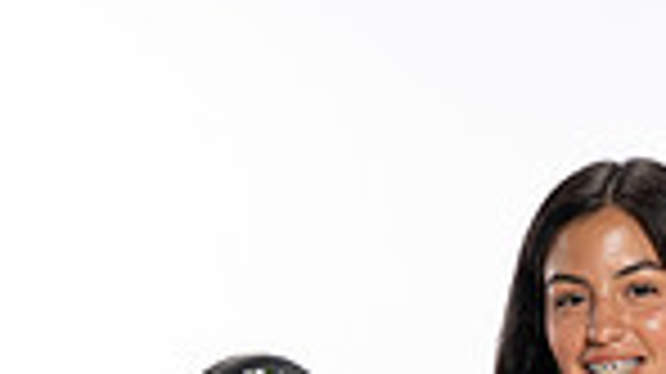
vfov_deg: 7.4
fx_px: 2647
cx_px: 630
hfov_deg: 14.2
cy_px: 960
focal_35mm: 150
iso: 1250
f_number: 11
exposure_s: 1/250
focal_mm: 47
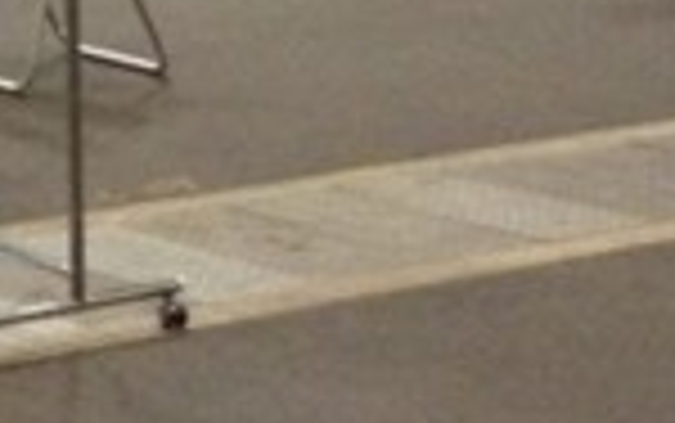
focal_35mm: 253
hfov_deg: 8.2
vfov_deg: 5.0
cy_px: -824
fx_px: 4658
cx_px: -4
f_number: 2.4
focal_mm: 4.28
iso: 200
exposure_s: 1/20
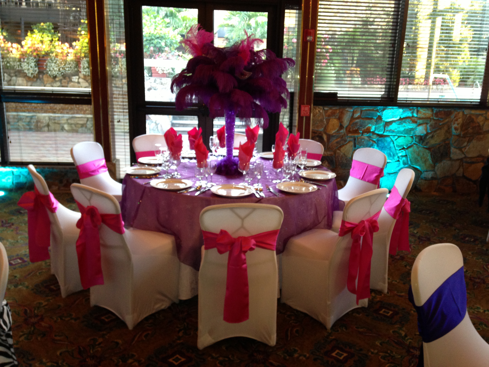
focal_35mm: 33
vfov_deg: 42.9
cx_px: 244
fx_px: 466
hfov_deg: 55.4
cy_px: 184
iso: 160
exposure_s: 1/20
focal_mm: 4.13
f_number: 2.4
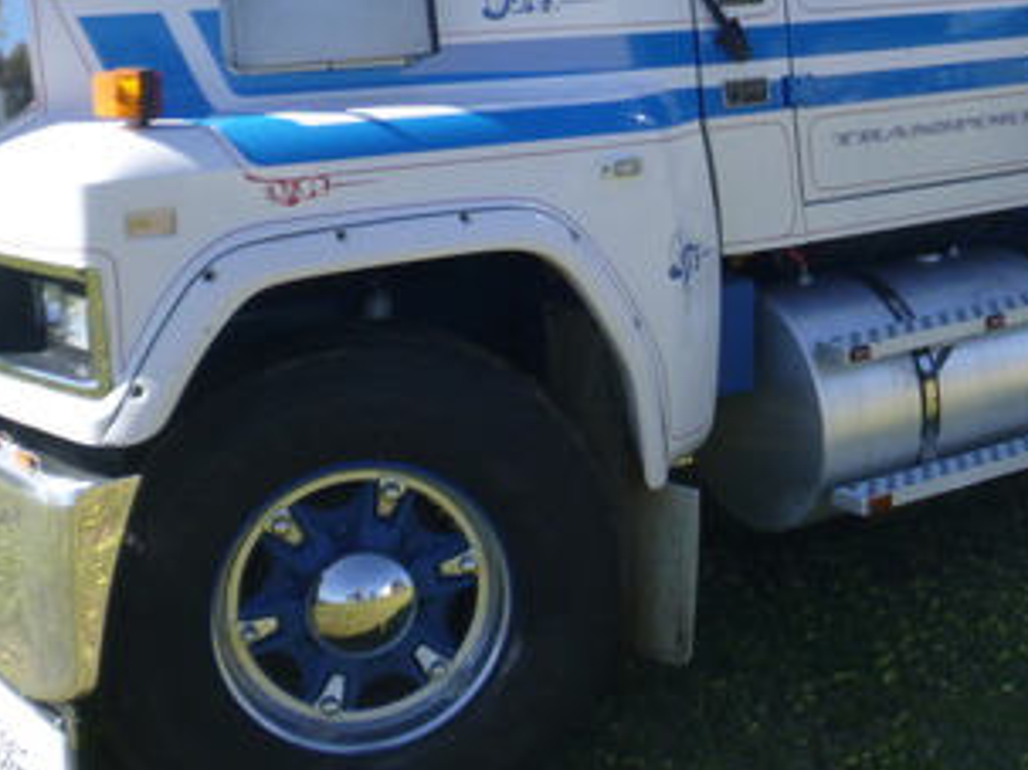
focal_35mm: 66
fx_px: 1959
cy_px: 58
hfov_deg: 28.7
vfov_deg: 21.7
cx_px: 835
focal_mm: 4.5
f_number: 3.9
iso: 100
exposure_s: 1/400
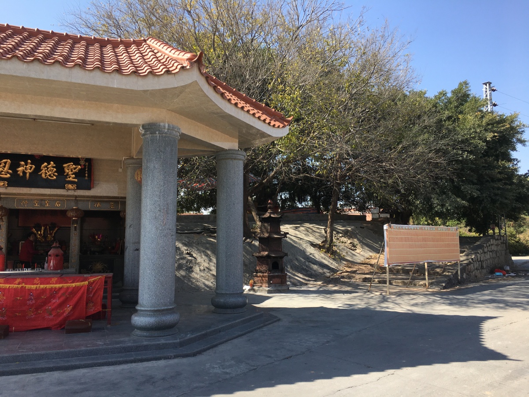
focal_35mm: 29
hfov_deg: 61.7
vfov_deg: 48.2
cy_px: 198
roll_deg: -1.3
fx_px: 443
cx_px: 264
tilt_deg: +6.5
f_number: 2.2
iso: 25
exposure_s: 1/818
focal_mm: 4.15
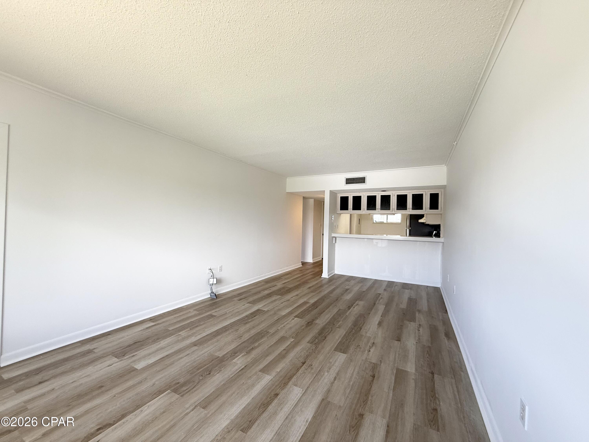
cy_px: 221
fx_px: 238
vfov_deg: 85.7
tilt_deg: +0.4
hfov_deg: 102.1
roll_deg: -1.4
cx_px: 294
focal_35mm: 14
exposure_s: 1/99
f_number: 2.2
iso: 125
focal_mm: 2.22
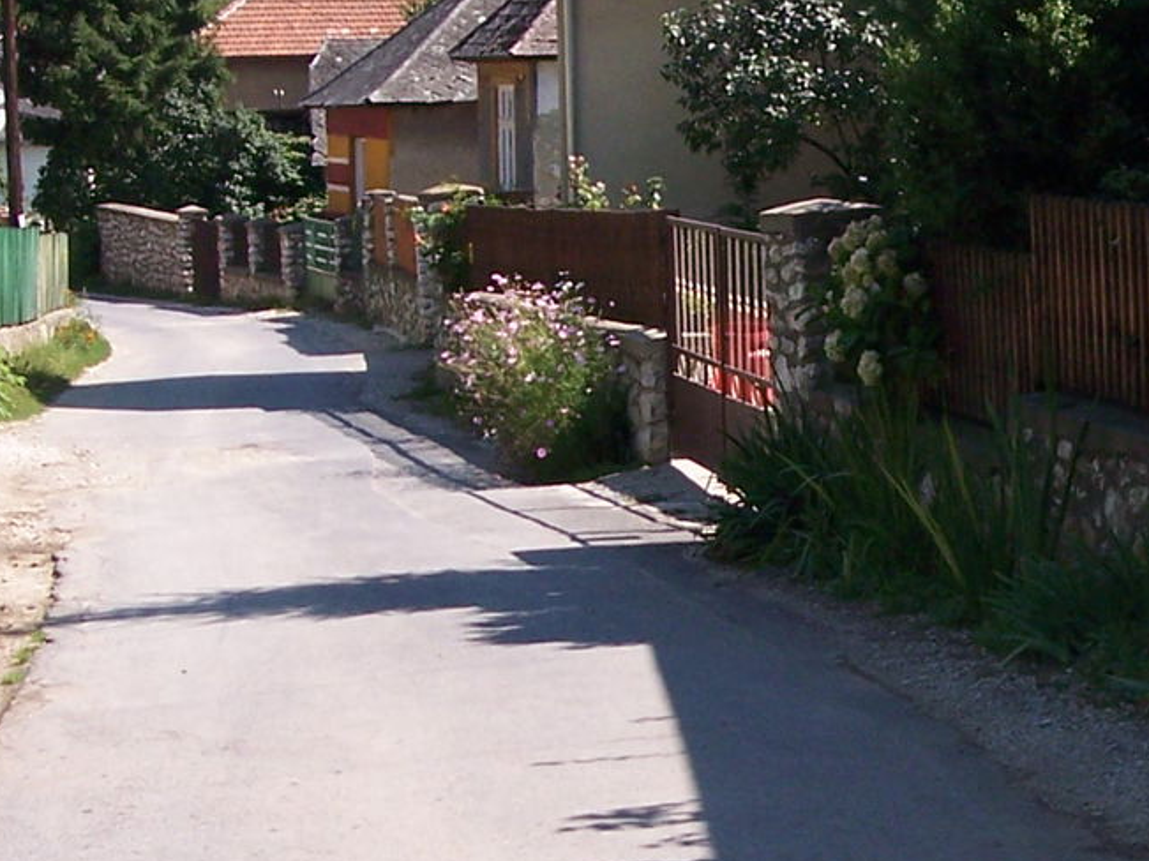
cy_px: 349
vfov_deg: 12.9
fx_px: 3816
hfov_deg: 17.0
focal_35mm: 115
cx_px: 935
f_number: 4
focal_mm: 8
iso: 100
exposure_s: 1/500
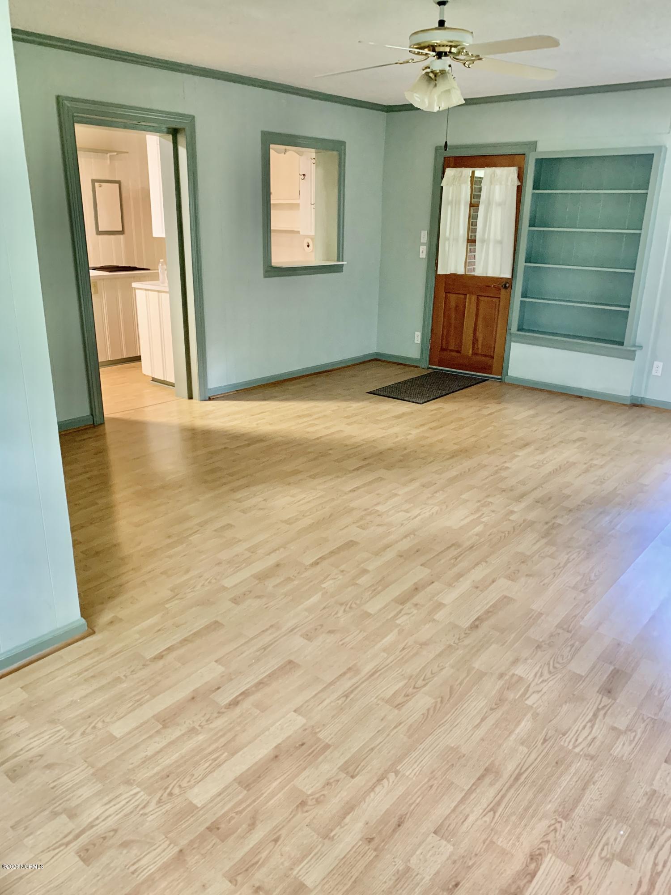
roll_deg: -0.3
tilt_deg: -18.7
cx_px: 336
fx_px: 672
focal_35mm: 26
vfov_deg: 67.3
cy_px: 448
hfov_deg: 53.1
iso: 400
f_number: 1.8
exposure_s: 1/36
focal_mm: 4.25
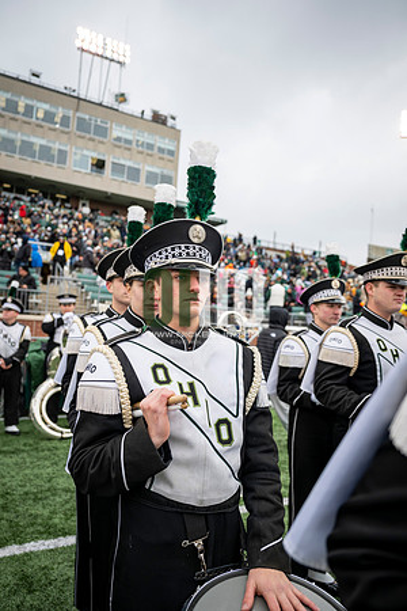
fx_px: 407
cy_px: 306
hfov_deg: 53.1
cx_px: 204
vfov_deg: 73.7
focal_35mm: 24
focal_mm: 24
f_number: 2.8
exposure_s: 1/500
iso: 160
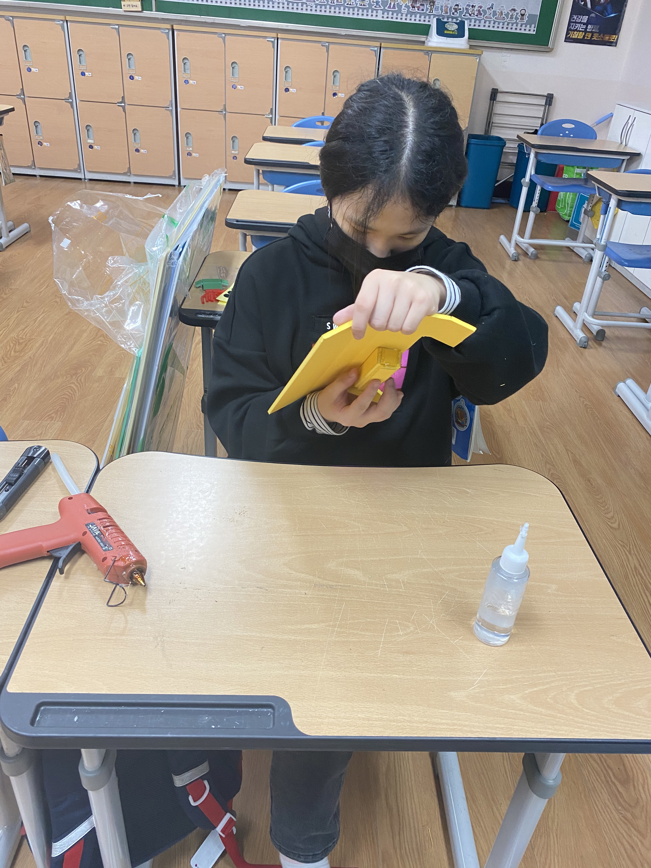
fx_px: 652
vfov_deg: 67.3
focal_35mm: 26
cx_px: 326
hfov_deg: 53.1
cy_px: 434
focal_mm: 4.25
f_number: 1.8
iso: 160
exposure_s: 1/60
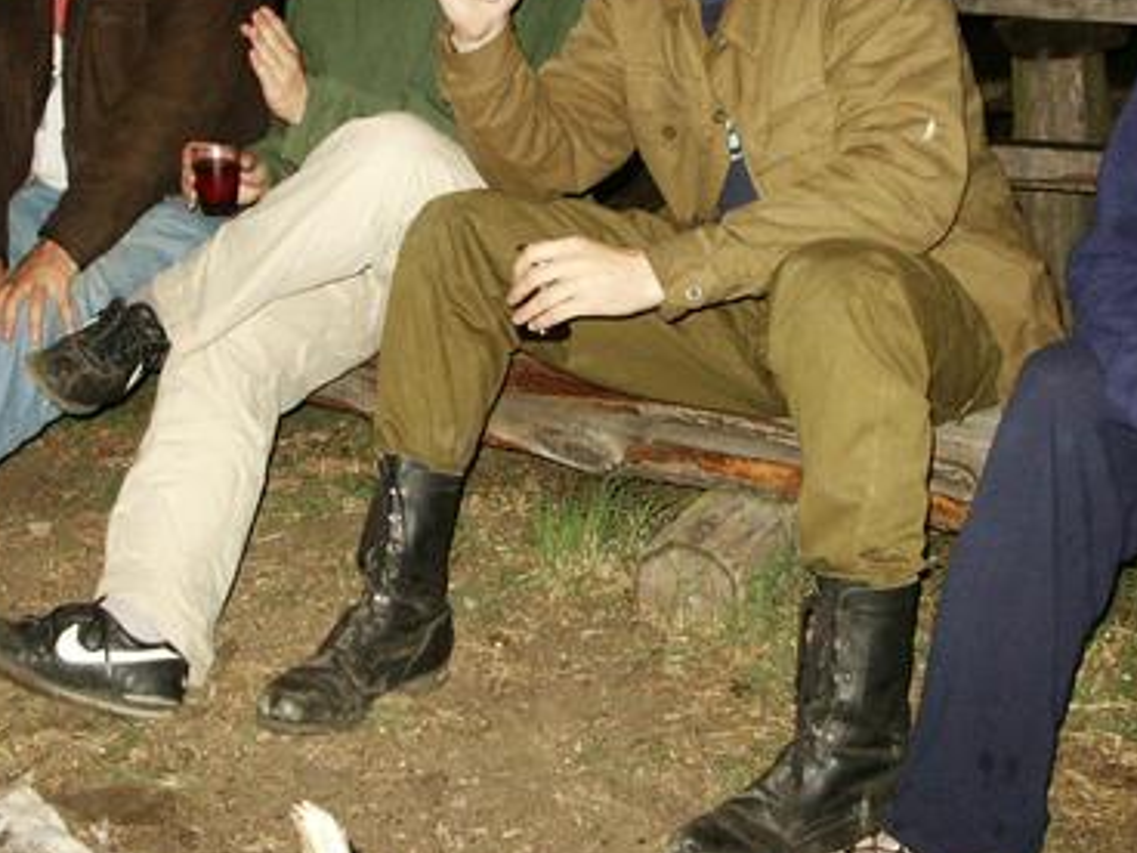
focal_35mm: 57
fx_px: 1872
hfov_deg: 33.8
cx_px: 541
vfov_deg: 25.5
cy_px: 253
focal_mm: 7.21
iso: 200
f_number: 3
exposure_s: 1/45
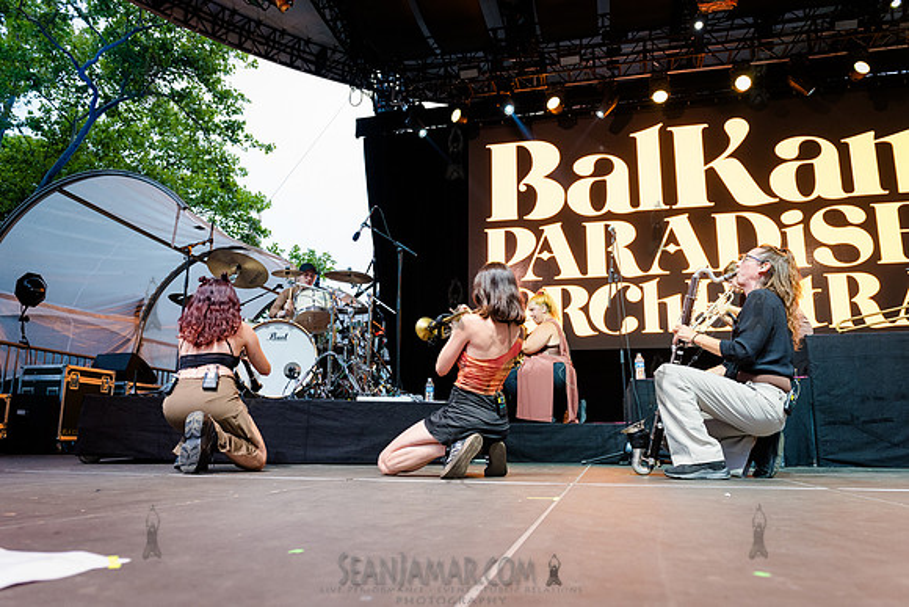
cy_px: 303
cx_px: 444
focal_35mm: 27
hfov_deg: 67.1
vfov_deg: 47.8
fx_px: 685
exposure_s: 1/200
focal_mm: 26
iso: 2000
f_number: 4
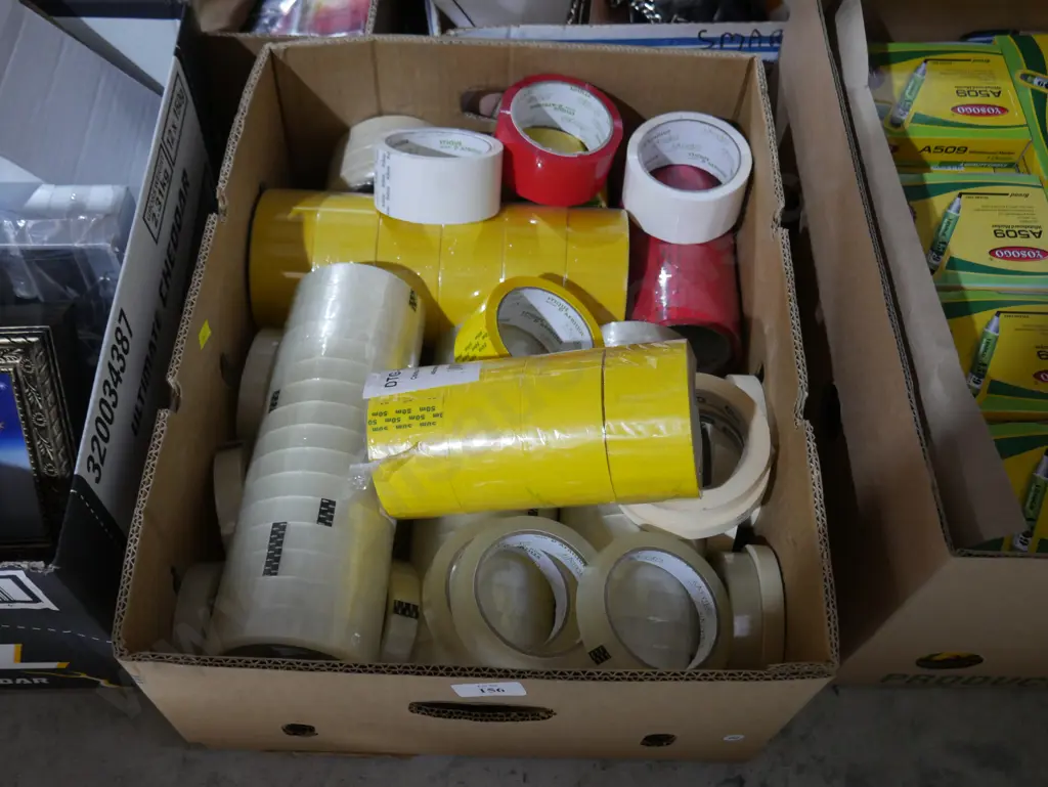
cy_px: 394
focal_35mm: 34
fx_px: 1030
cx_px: 524
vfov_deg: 41.8
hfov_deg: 53.9
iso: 1600
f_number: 4
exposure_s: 1/60
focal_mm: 17
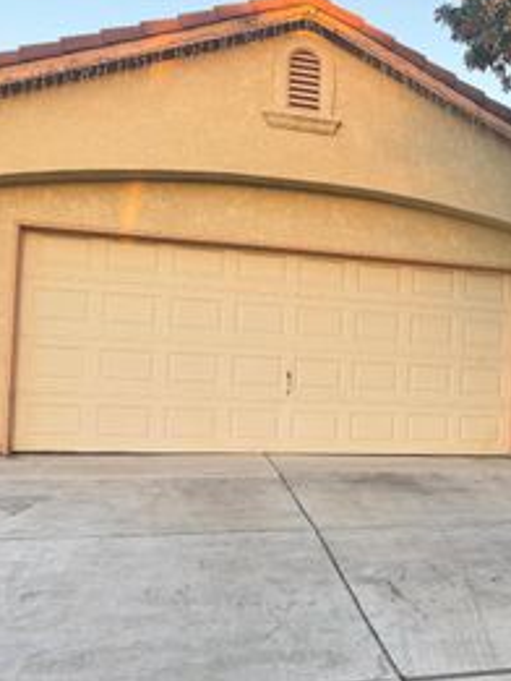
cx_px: 542
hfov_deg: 29.0
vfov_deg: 41.2
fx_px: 905
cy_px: 364
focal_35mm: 46
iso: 64
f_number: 1.78
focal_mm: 6.76
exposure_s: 1/176
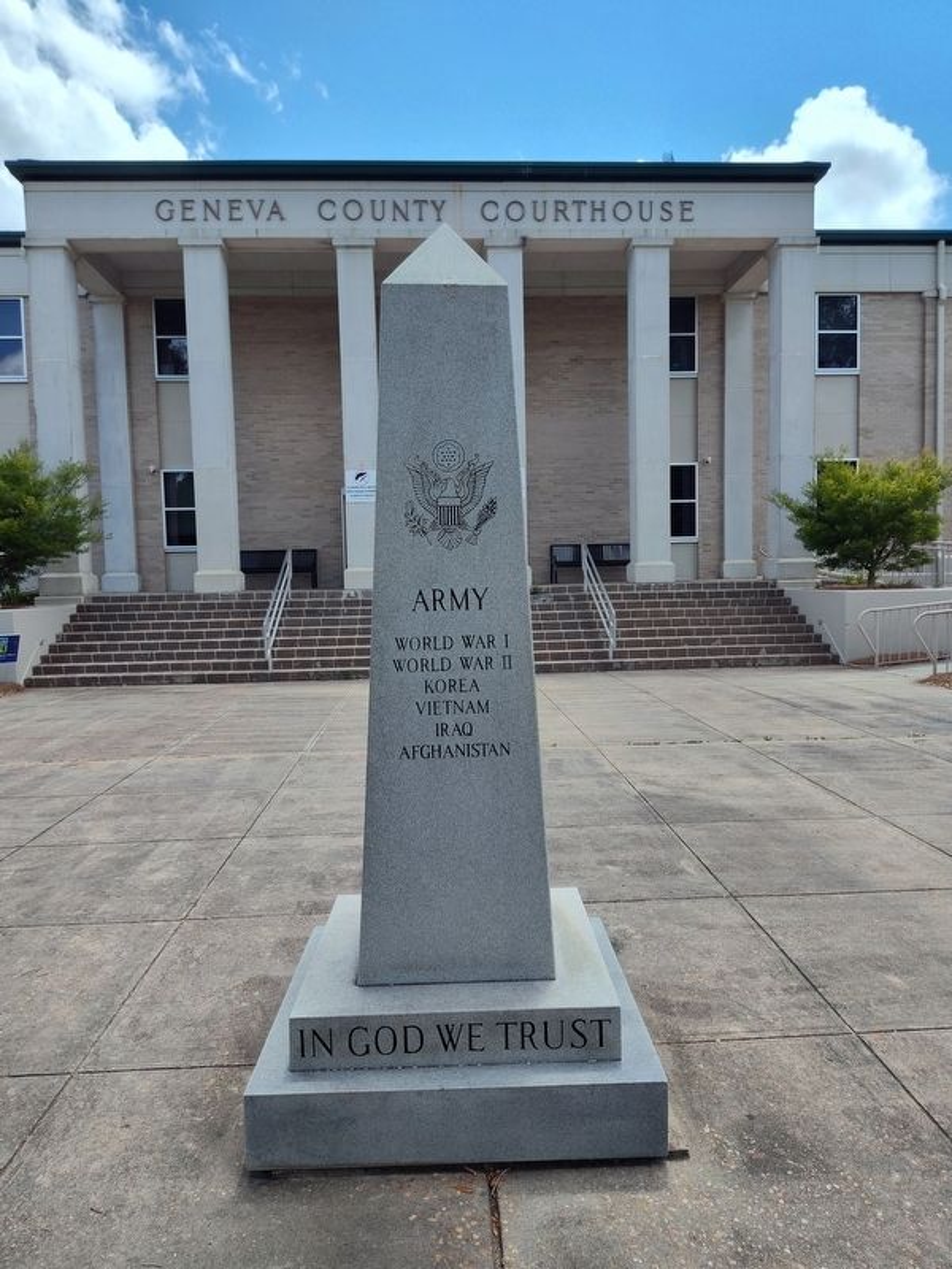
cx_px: 476
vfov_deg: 73.9
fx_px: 843
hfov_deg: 58.9
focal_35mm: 23
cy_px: 634
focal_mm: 5.56
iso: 100
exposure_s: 1/1173
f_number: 1.8
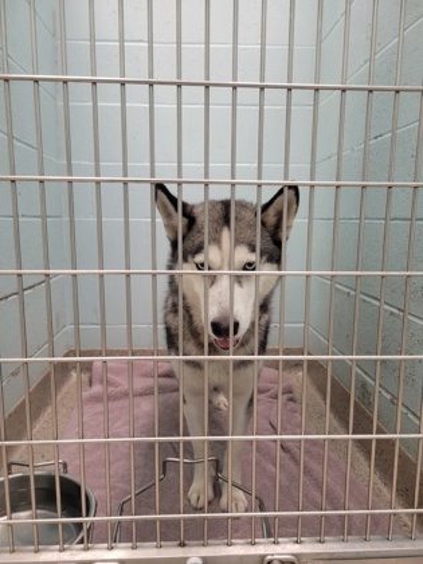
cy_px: 282
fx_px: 424
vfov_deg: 67.3
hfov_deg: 53.1
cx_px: 212
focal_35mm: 26
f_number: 1.8
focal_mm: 5.4
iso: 200
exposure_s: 1/40
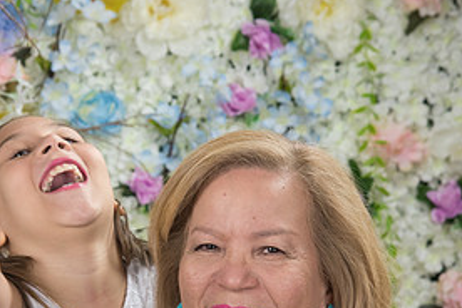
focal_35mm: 193
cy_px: 223
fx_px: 2477
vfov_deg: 7.1
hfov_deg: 10.6
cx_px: 149
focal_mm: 92
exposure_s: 1/125
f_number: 5
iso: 1250
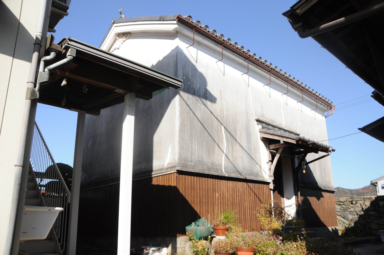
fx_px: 288
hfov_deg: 67.4
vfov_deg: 47.8
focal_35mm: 27
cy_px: 128
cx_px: 192
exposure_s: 1/2500
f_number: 8
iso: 800
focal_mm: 18
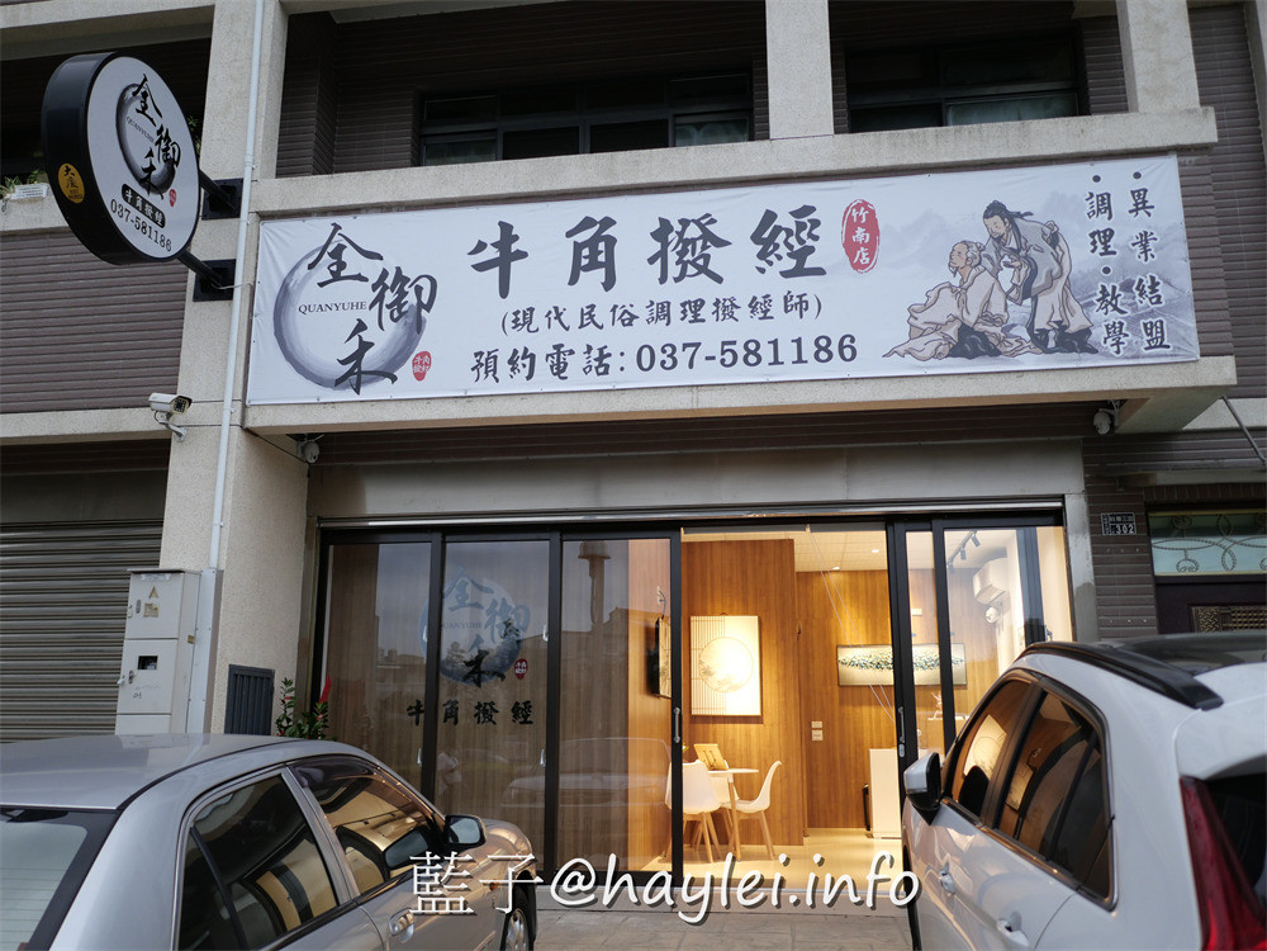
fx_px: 1098
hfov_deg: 60.0
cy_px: 476
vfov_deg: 46.8
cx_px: 634
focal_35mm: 30
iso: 400
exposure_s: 1/60
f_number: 1.7
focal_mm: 15
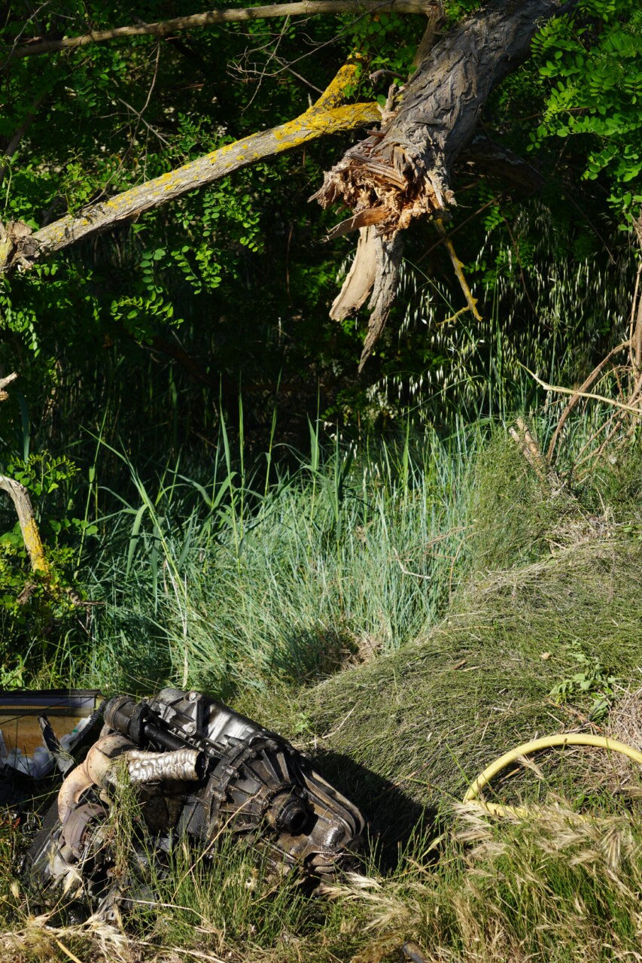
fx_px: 2207
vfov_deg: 24.6
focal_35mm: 82
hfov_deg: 16.5
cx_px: 321
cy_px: 482
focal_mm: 55
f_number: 8
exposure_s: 1/160
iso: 100
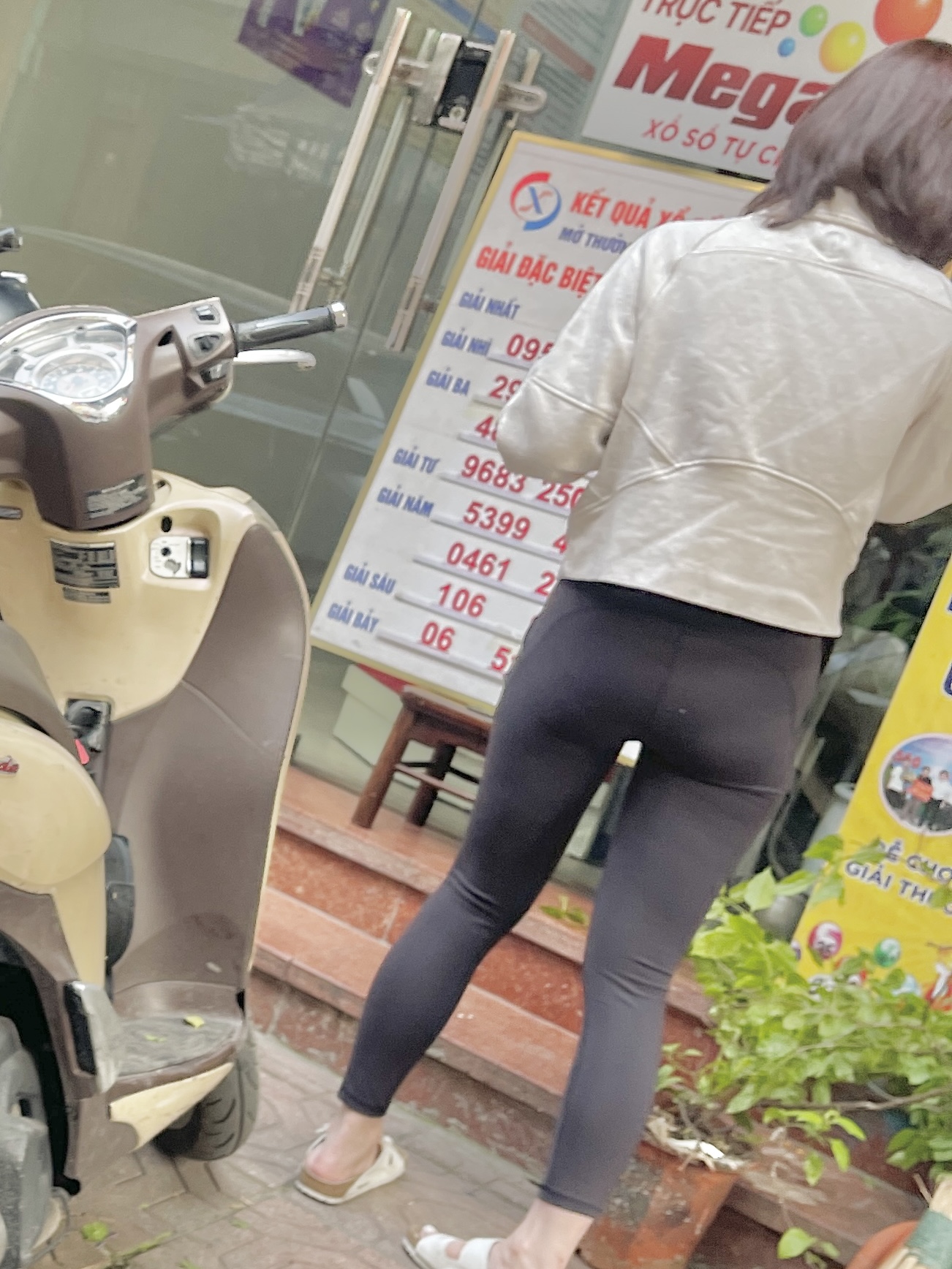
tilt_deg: -9.4
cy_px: 634
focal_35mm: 25
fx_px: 917
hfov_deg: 54.9
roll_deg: -16.5
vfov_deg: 69.4
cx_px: 476
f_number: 1.6
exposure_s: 1/171
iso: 32
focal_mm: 5.1
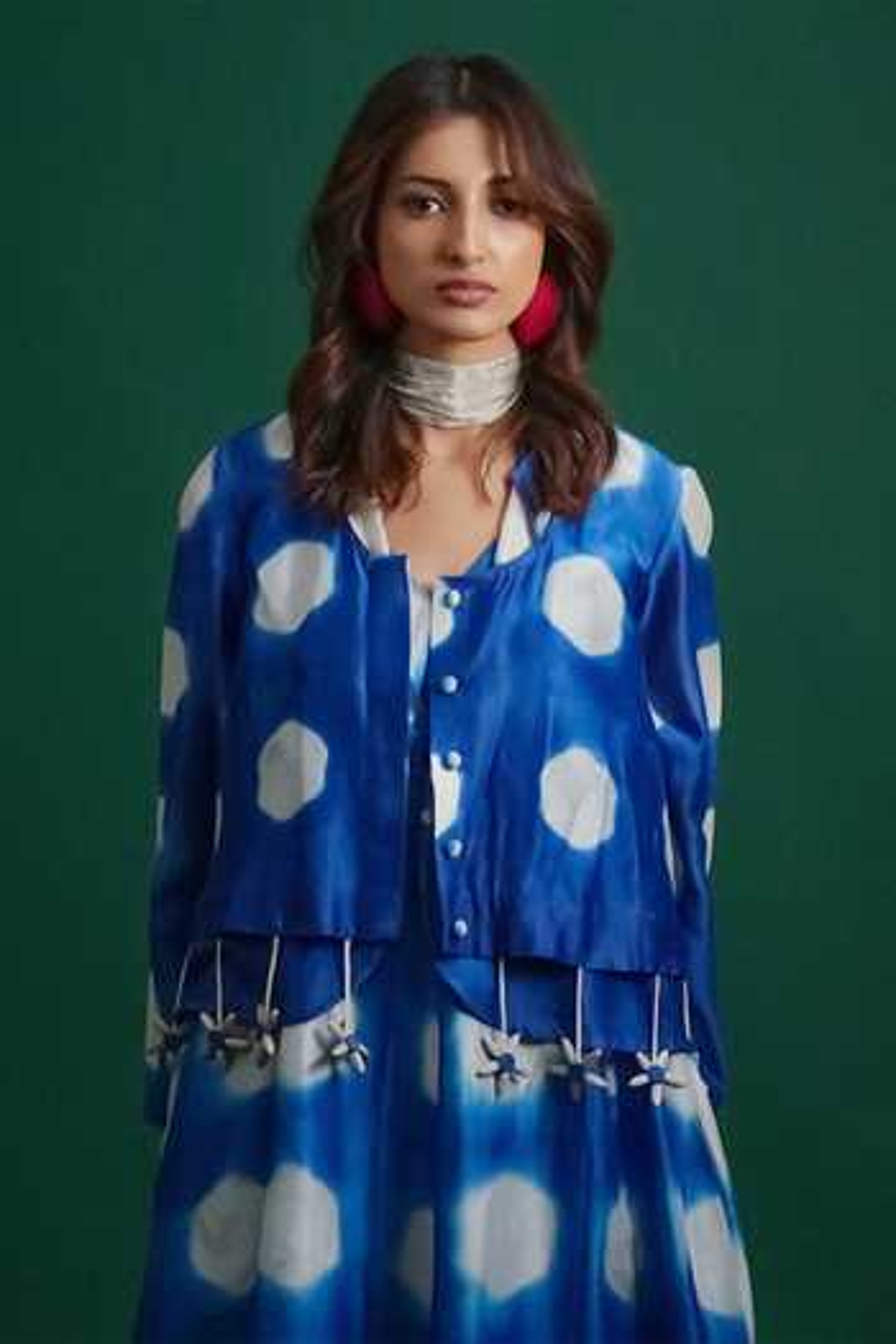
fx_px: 1952
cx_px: 448
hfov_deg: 25.8
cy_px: 672
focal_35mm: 52
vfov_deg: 38.0
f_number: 2.8
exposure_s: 1/640
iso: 2000
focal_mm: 52.3
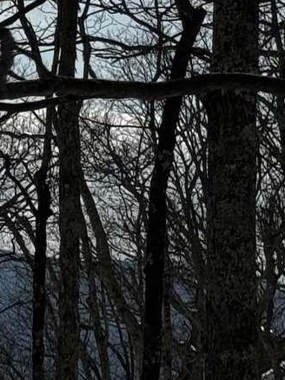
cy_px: 332
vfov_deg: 7.8
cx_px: -127
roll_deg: -1.3
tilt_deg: -1.2
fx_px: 2776
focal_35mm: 253
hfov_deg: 5.8
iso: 64
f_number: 1.78
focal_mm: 6.76
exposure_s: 1/15385
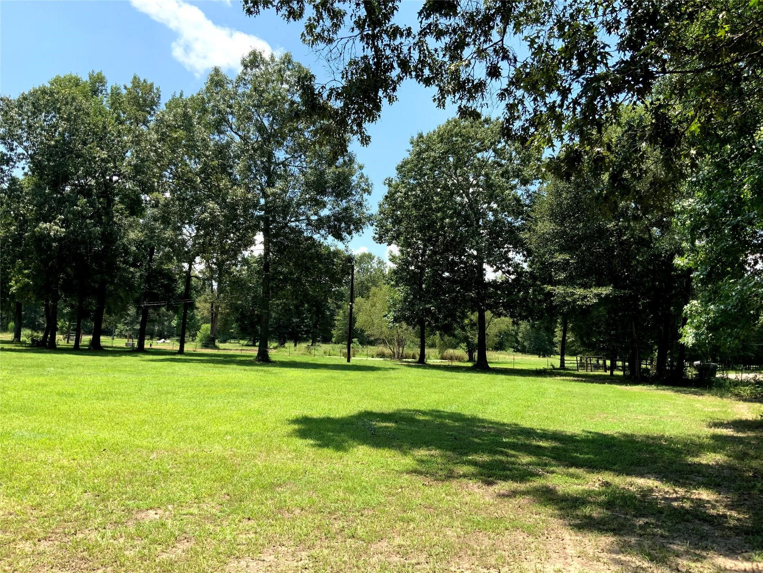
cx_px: 382
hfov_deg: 61.7
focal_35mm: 29
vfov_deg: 48.2
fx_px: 639
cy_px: 286
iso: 16
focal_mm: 3
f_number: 1.8
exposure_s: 1/869
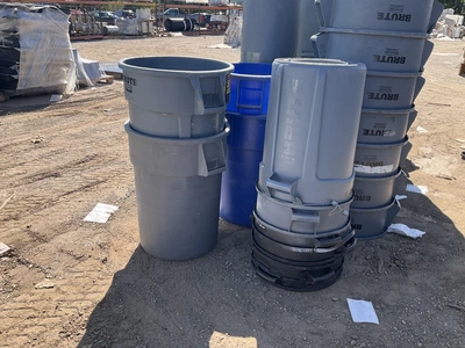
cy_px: 174
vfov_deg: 48.2
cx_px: 232
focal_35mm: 29
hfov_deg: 61.7
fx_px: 390
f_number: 1.8
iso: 25
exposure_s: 1/700
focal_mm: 3
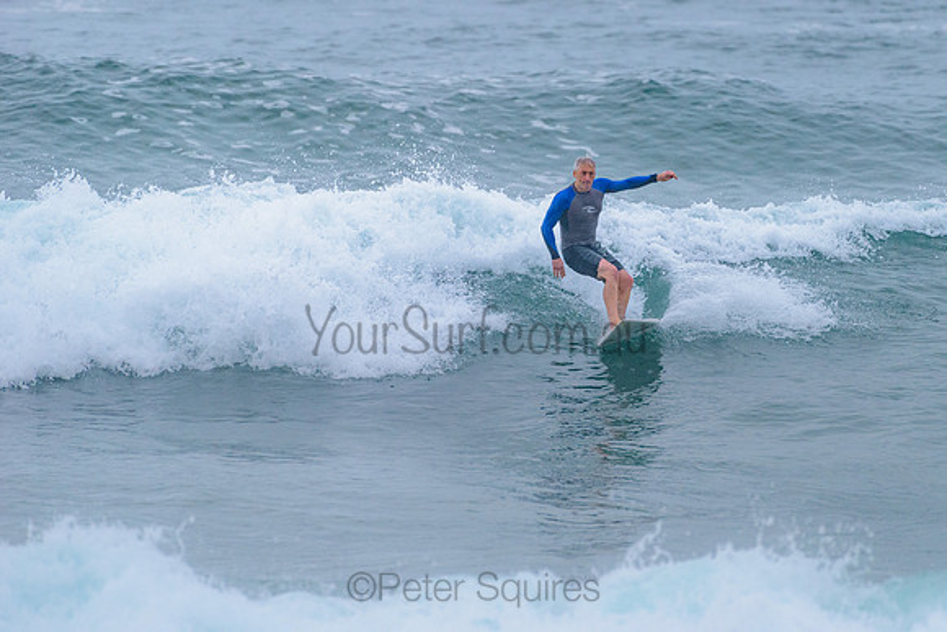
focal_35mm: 612
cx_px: 580
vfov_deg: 2.2
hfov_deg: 3.4
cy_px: 245
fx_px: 16101
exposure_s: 1/2000
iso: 1600
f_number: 5.6
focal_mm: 500
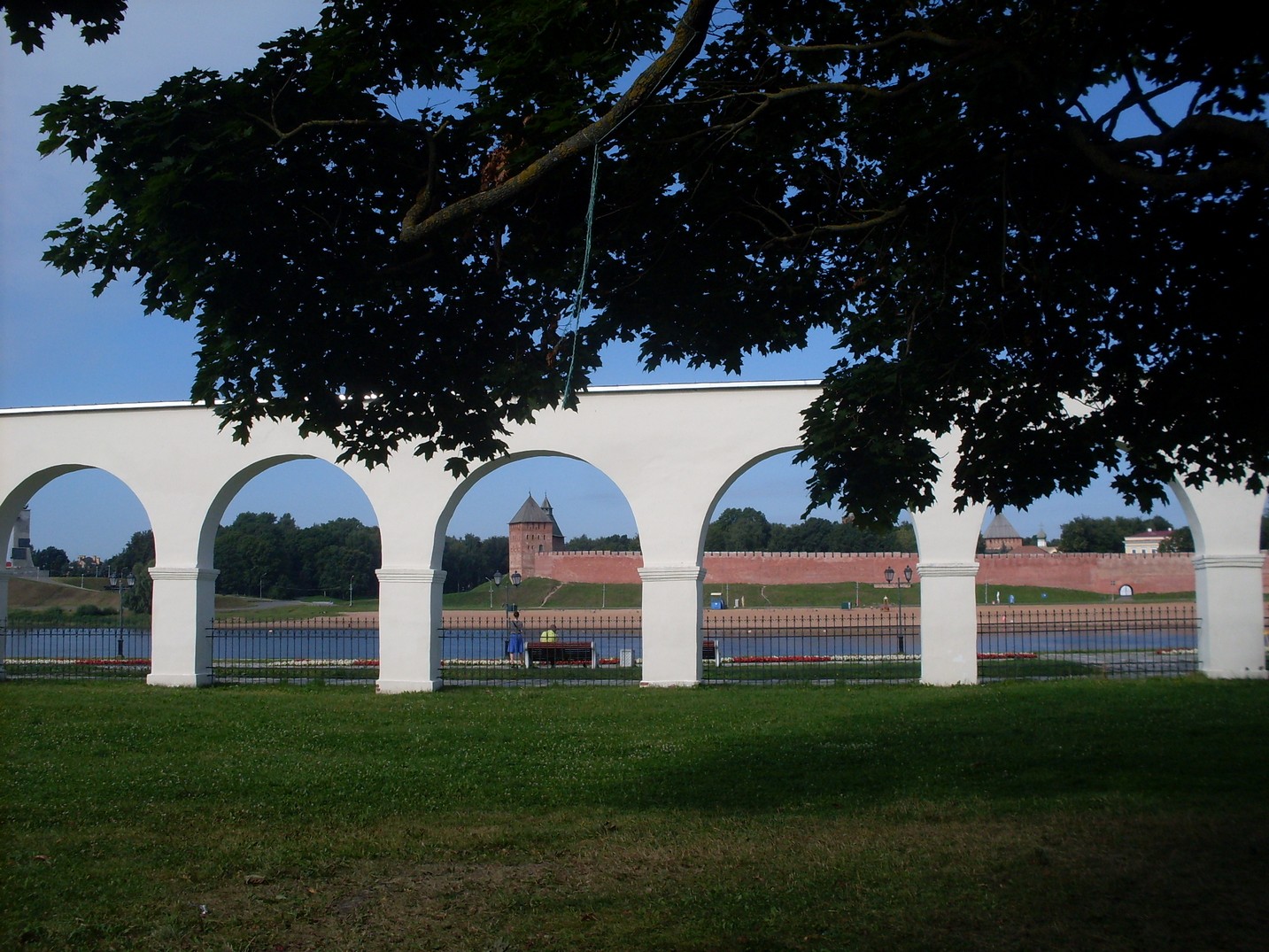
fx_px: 1393
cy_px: 476
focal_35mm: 38
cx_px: 634
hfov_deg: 49.0
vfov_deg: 37.7
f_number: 8.4
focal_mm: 6.3
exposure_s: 1/350
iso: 80
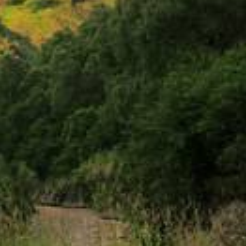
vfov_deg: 11.9
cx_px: -184
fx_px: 1126
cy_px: -137
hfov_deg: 11.6
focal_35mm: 140
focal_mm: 30
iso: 200
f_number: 5.6
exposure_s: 1/250
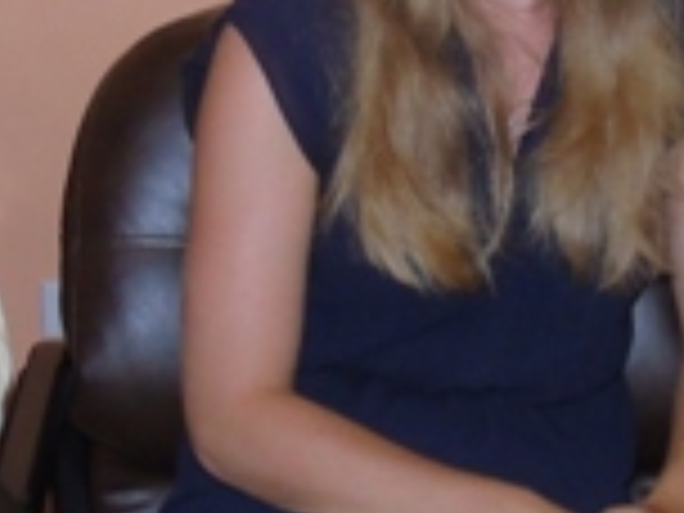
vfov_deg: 12.1
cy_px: 369
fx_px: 2411
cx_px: 436
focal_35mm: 122
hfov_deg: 16.1
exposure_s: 1/40
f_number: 3.6
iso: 200
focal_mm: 5.2
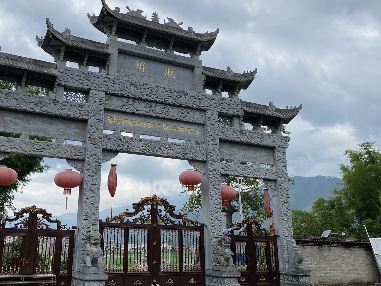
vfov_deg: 37.6
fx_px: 418
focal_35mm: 38
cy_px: 115
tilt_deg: +17.3
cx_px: 148
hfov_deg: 48.6
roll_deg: -1.2
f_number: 1.8
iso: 32
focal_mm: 4.25
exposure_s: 1/3300
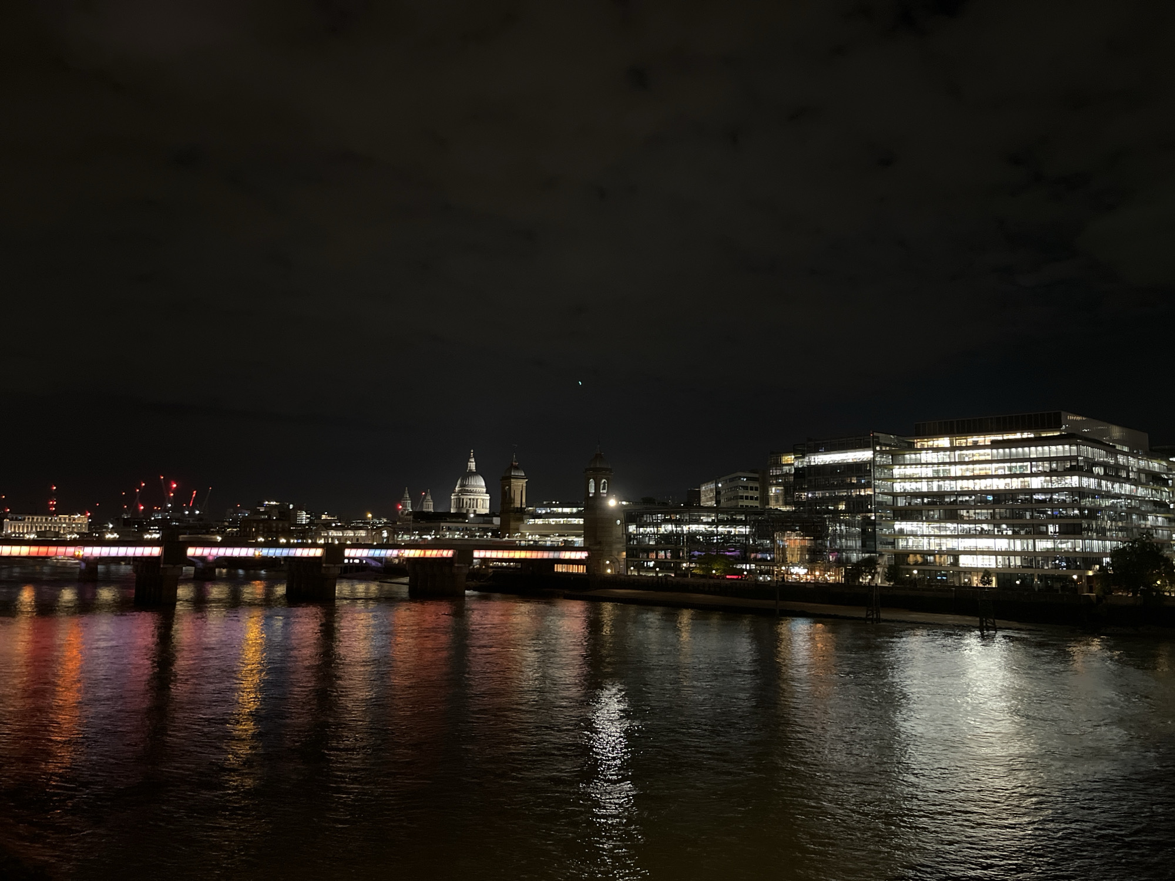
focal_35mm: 26
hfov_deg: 67.3
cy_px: 440
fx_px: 883
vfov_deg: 53.1
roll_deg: -0.8
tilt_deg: +6.6
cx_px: 588
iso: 1000
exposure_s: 1/19
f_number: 1.6
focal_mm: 5.1
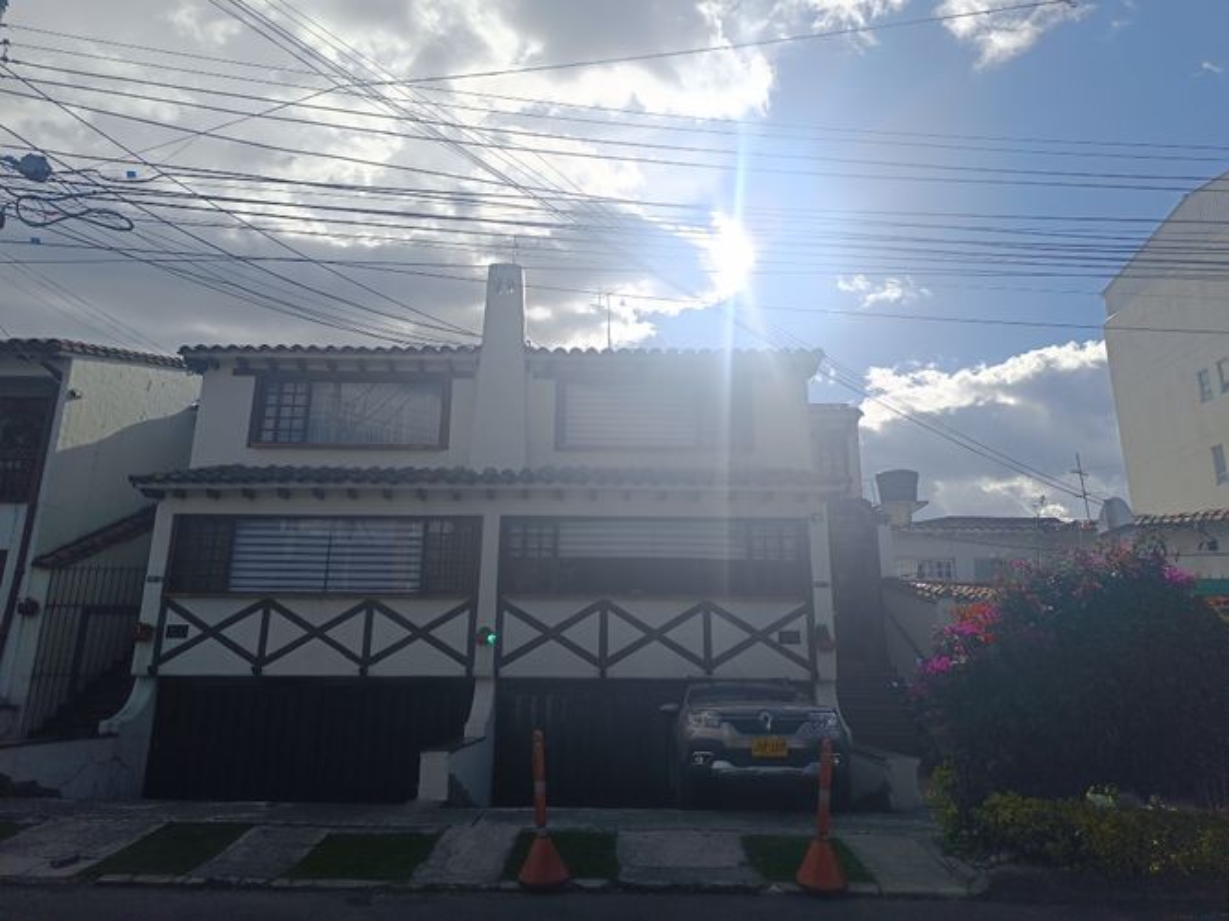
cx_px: 614
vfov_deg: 56.8
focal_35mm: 24
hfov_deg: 71.6
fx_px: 852
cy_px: 460
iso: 56
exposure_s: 1/2445
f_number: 1.65
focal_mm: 6.14
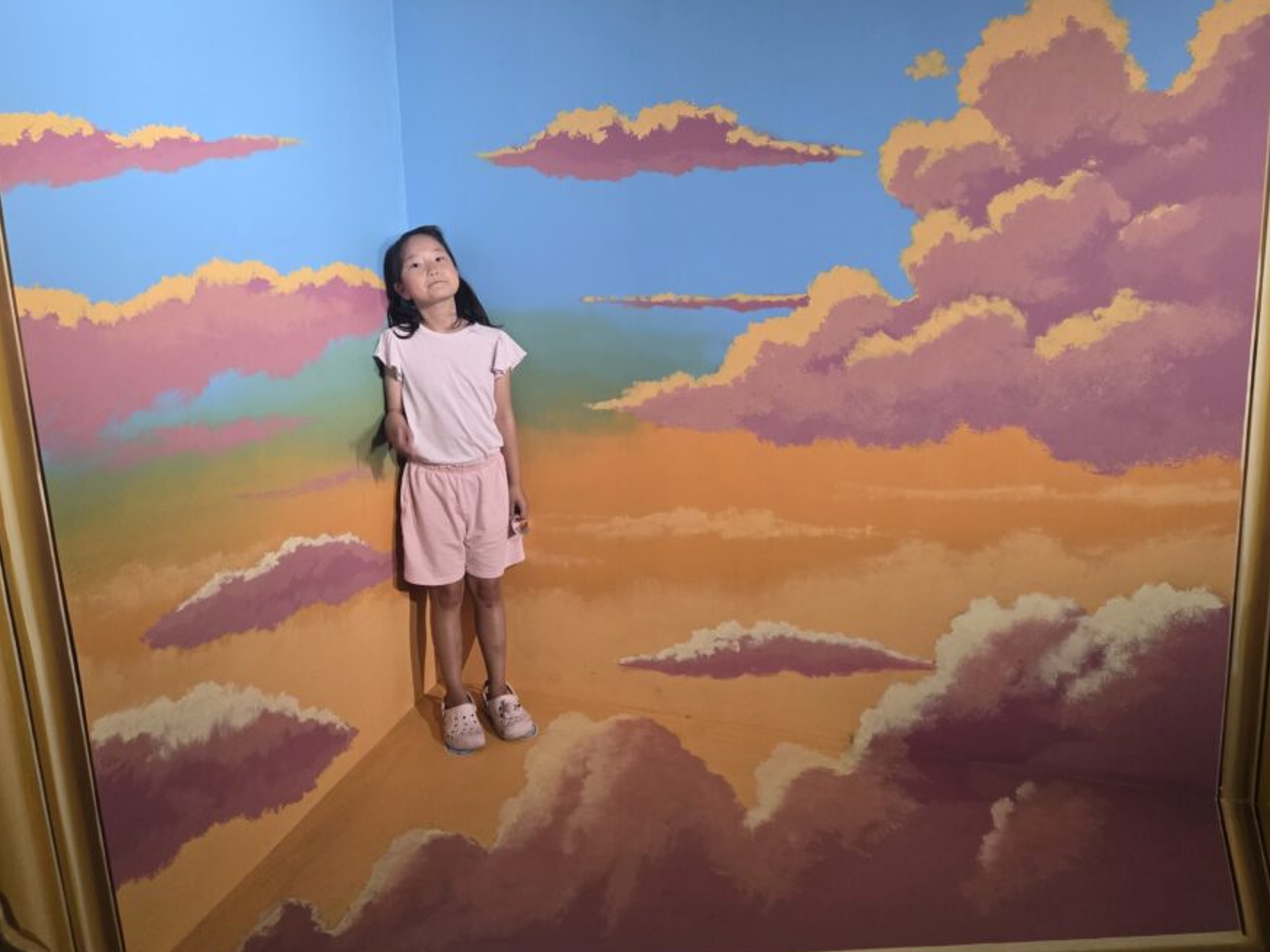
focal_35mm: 27
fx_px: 991
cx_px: 651
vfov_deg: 51.3
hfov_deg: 65.3
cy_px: 504
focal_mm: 5.4
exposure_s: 1/120
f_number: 1.8
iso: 400
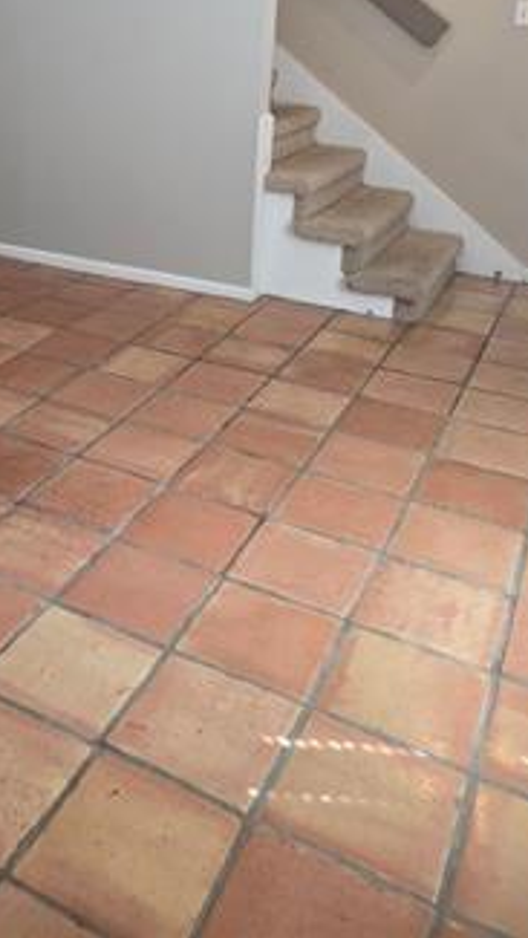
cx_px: 75
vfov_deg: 51.9
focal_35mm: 37
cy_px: 248
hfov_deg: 30.9
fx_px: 920
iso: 100
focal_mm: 5.4
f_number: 1.8
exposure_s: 1/120
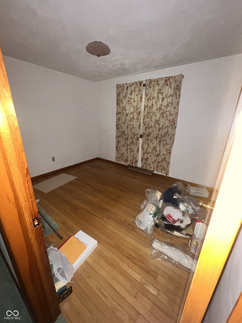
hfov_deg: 89.9
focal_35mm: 13
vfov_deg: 106.2
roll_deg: -0.5
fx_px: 121
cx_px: 121
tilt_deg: -18.8
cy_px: 162
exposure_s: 1/20
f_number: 1.8
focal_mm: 1.57
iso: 200
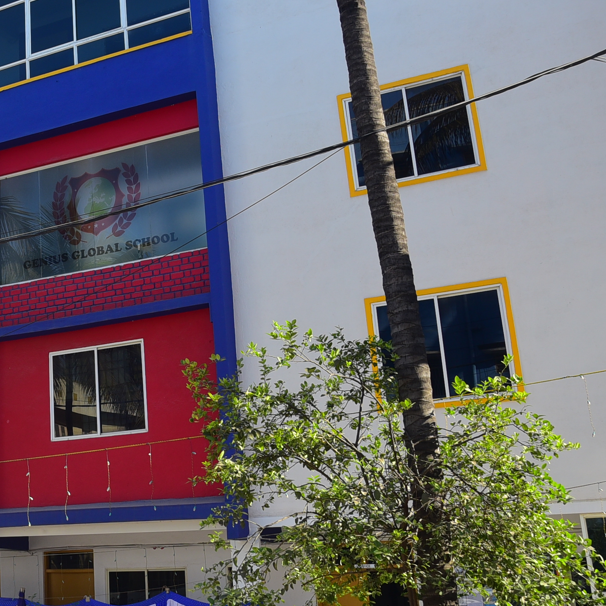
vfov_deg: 29.2
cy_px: 170
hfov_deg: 27.0
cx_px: -73
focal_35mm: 58
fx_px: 1149
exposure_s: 1/160
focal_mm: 24
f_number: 7.1
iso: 200
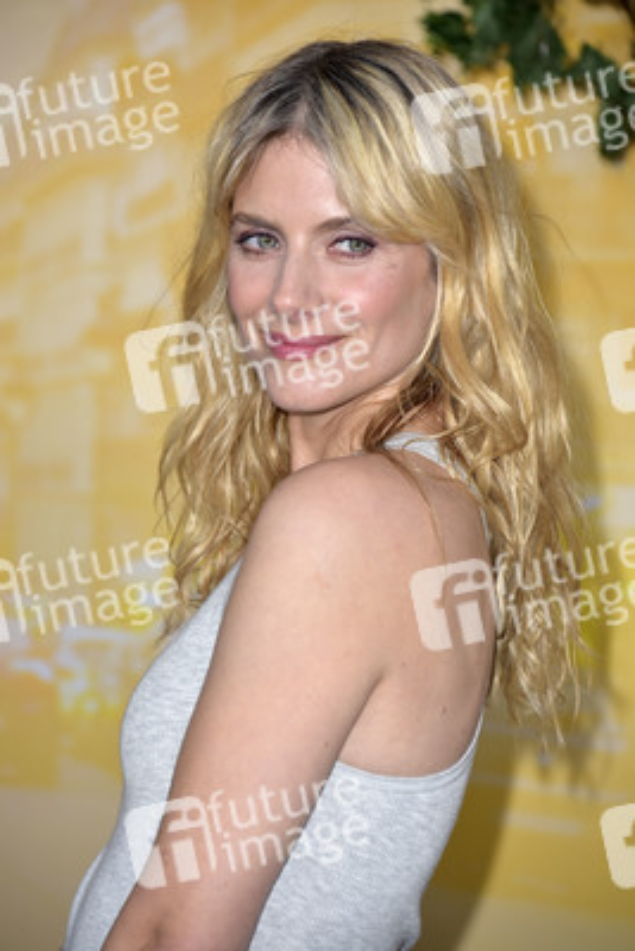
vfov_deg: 10.3
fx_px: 5287
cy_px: 476
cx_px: 318
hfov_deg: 6.9
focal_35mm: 200
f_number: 6.3
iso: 320
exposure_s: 1/250
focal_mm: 200
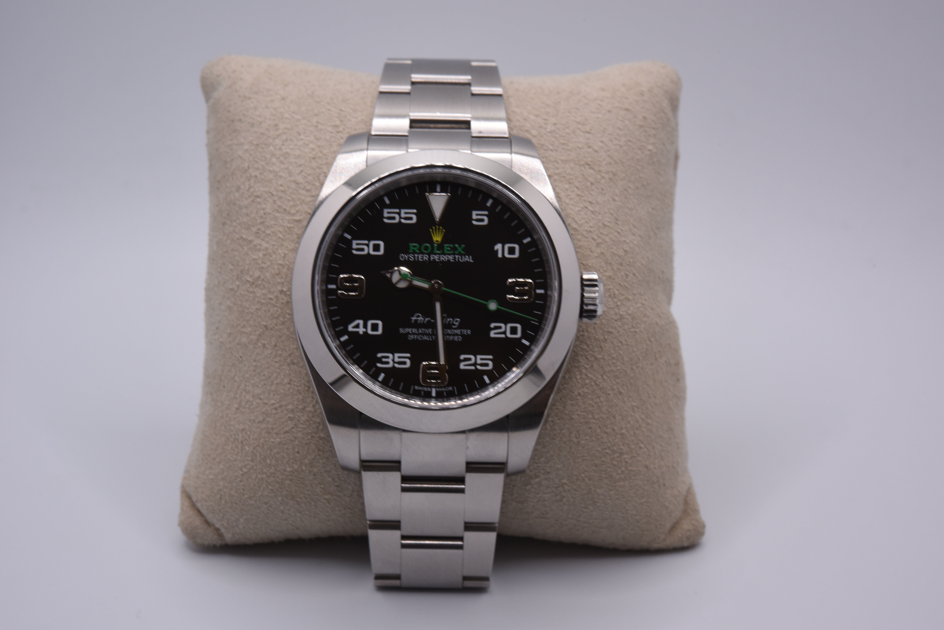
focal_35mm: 60
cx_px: 472
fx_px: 1574
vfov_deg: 22.6
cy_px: 315
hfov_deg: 33.4
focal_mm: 60
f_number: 18
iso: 640
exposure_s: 1/60
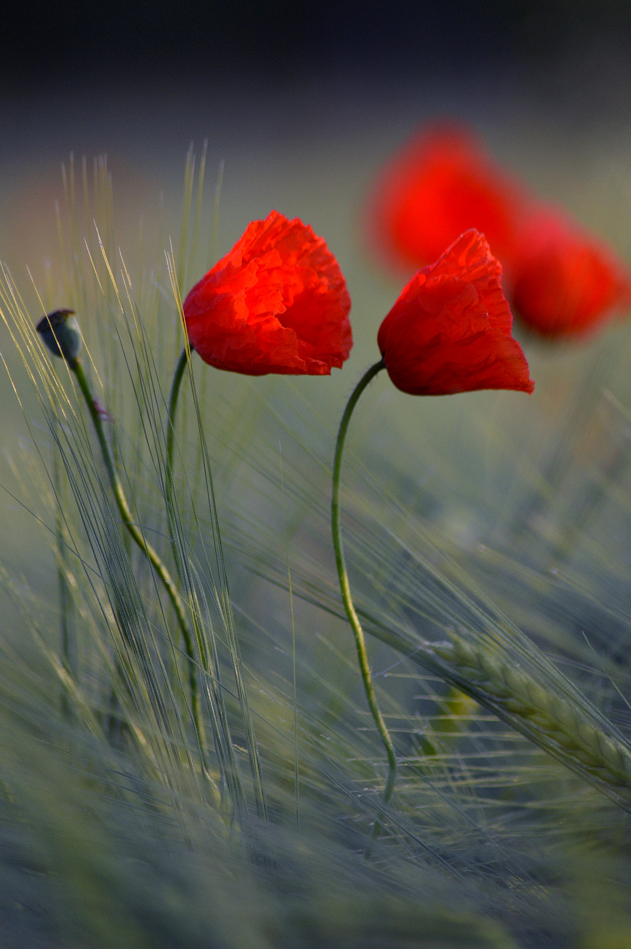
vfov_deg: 7.4
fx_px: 7308
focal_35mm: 278
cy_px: 474
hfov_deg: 4.9
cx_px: 316
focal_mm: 185
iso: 200
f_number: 4.8
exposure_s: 1/800
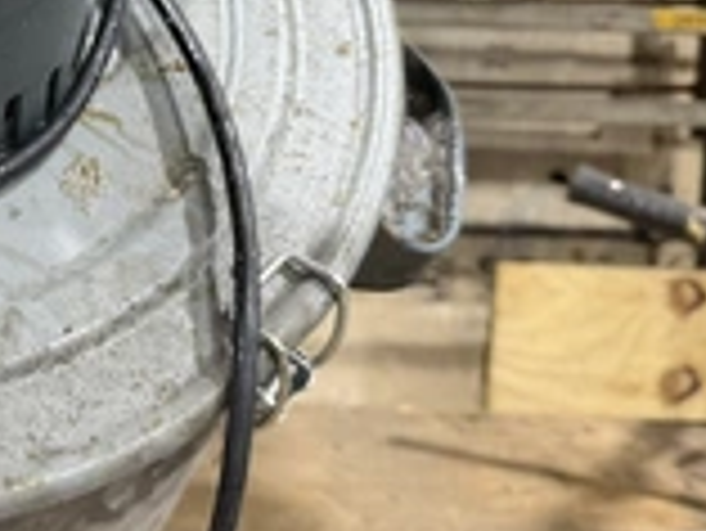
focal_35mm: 61
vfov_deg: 23.3
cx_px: -81
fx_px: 1245
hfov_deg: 28.6
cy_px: 36
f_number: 1.78
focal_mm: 6.76
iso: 320
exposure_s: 1/60
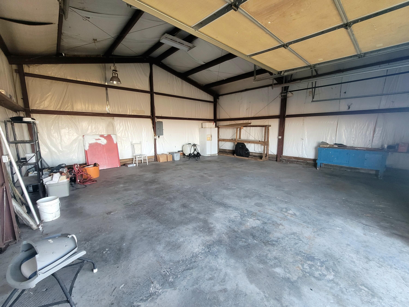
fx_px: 154
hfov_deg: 106.2
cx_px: 204
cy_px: 154
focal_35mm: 13
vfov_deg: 89.9
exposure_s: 1/60.2
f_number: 2.2
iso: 400
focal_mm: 2.2
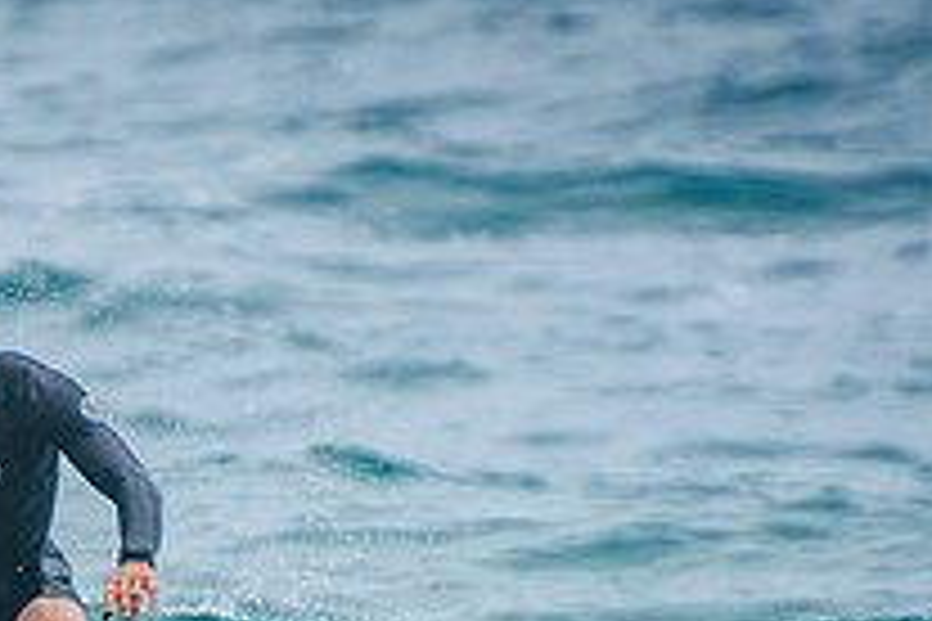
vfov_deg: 0.8
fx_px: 43516
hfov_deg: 1.2
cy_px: 713
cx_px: -122
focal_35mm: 1681
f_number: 5.6
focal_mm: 400
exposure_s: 1/2000
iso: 450
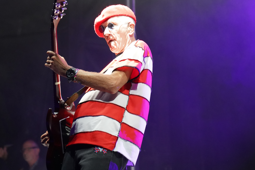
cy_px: 64
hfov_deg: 14.1
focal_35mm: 145
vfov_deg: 9.5
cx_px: 109
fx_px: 1027
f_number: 4
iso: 8000
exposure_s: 1/160
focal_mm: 105
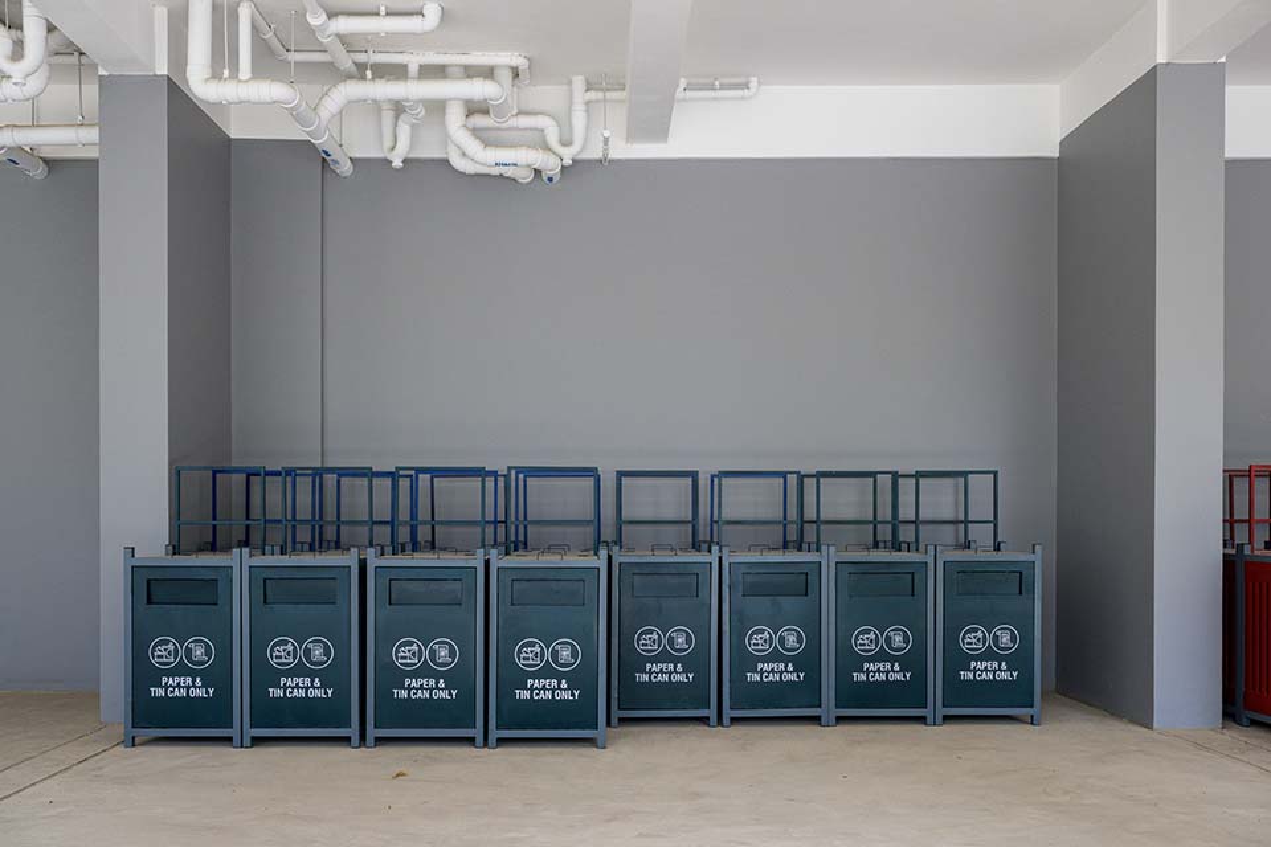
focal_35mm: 34
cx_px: 636
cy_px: 424
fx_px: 1183
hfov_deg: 56.5
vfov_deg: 39.4
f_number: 8
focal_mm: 33.5
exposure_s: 1/200
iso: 1000
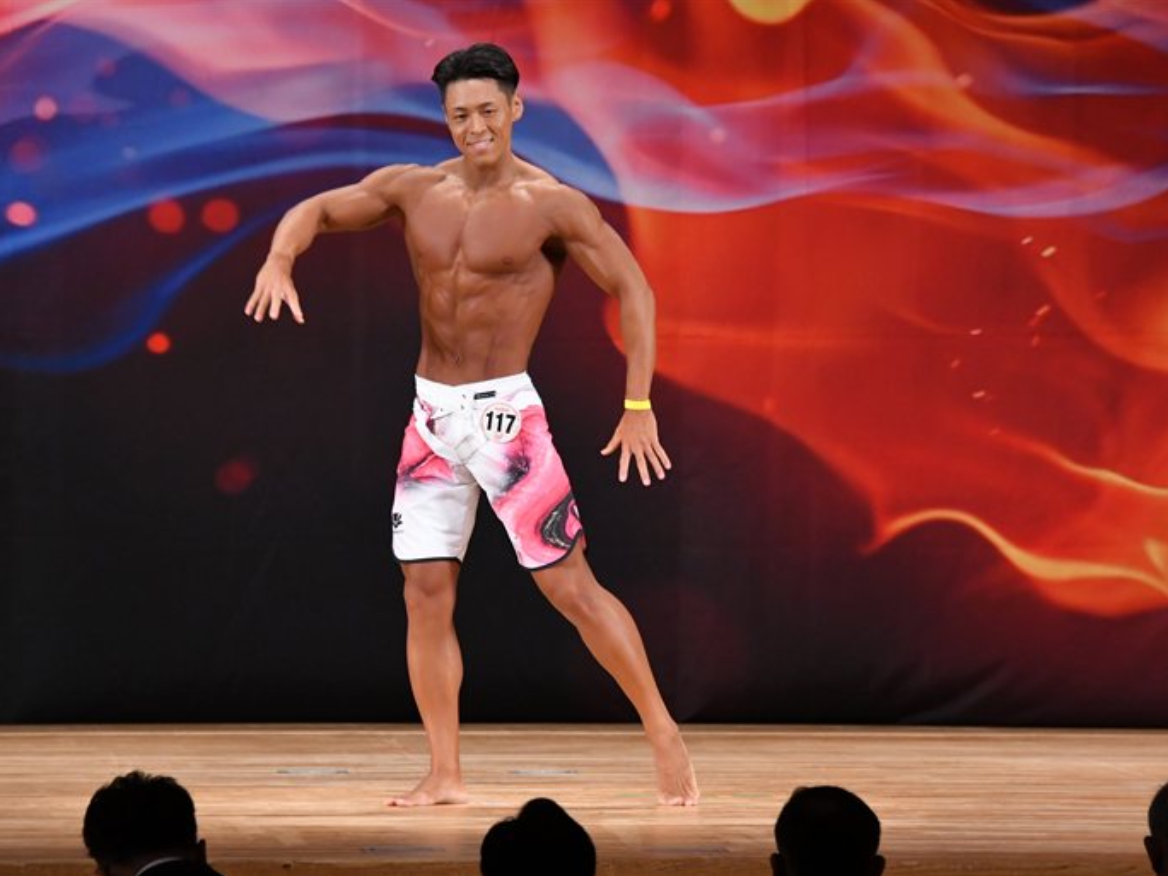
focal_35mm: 245
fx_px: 8267
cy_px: 439
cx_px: 520
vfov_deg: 6.1
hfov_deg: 8.1
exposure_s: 1/400
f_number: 5.6
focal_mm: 150
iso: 3200
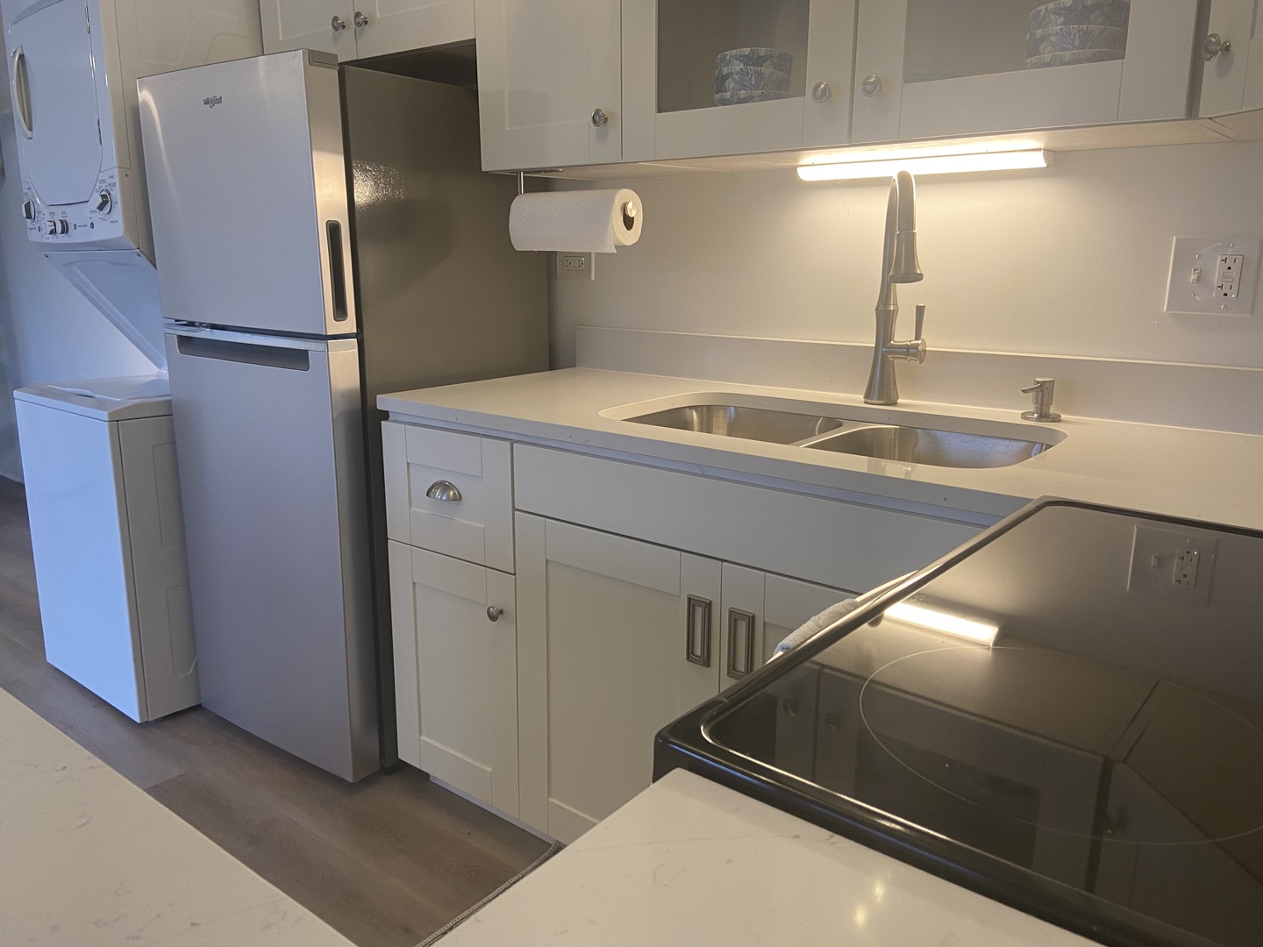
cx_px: 632
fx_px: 949
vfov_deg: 53.1
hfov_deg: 67.3
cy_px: 474
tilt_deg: -15.1
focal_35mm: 26
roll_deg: +0.3
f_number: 1.8
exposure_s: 1/60
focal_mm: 4.25
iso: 80
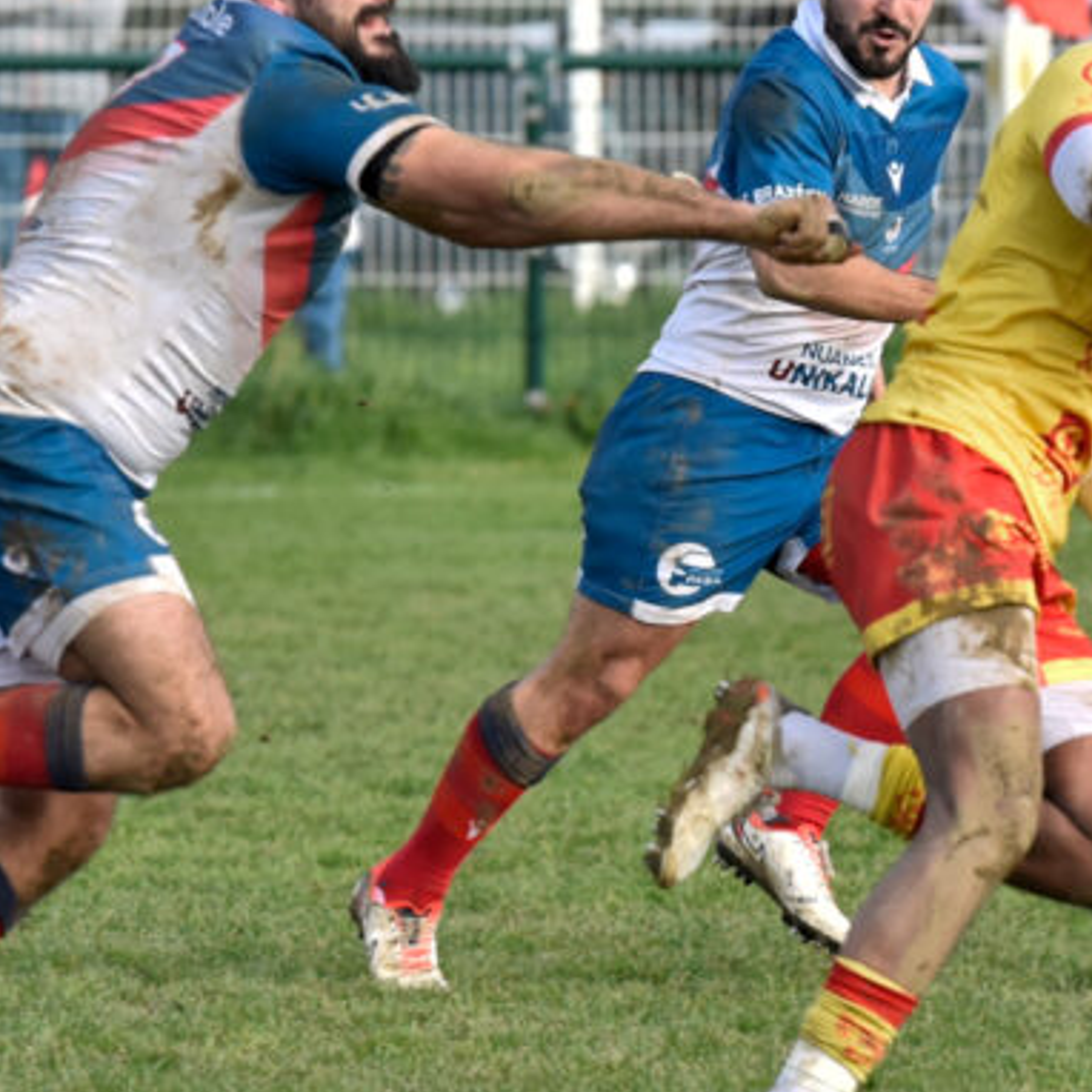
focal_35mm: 356
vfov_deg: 4.9
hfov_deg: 4.9
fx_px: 12706
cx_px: 1003
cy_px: 529
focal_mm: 200
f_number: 4
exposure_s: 1/2000
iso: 500
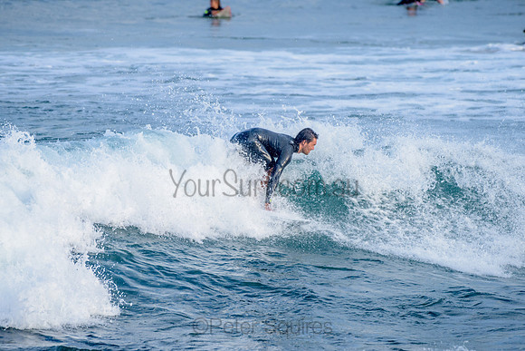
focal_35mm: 612
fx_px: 8927
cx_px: 262
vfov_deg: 2.2
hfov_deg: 3.4
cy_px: 176
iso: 560
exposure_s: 1/1250
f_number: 5.6
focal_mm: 500
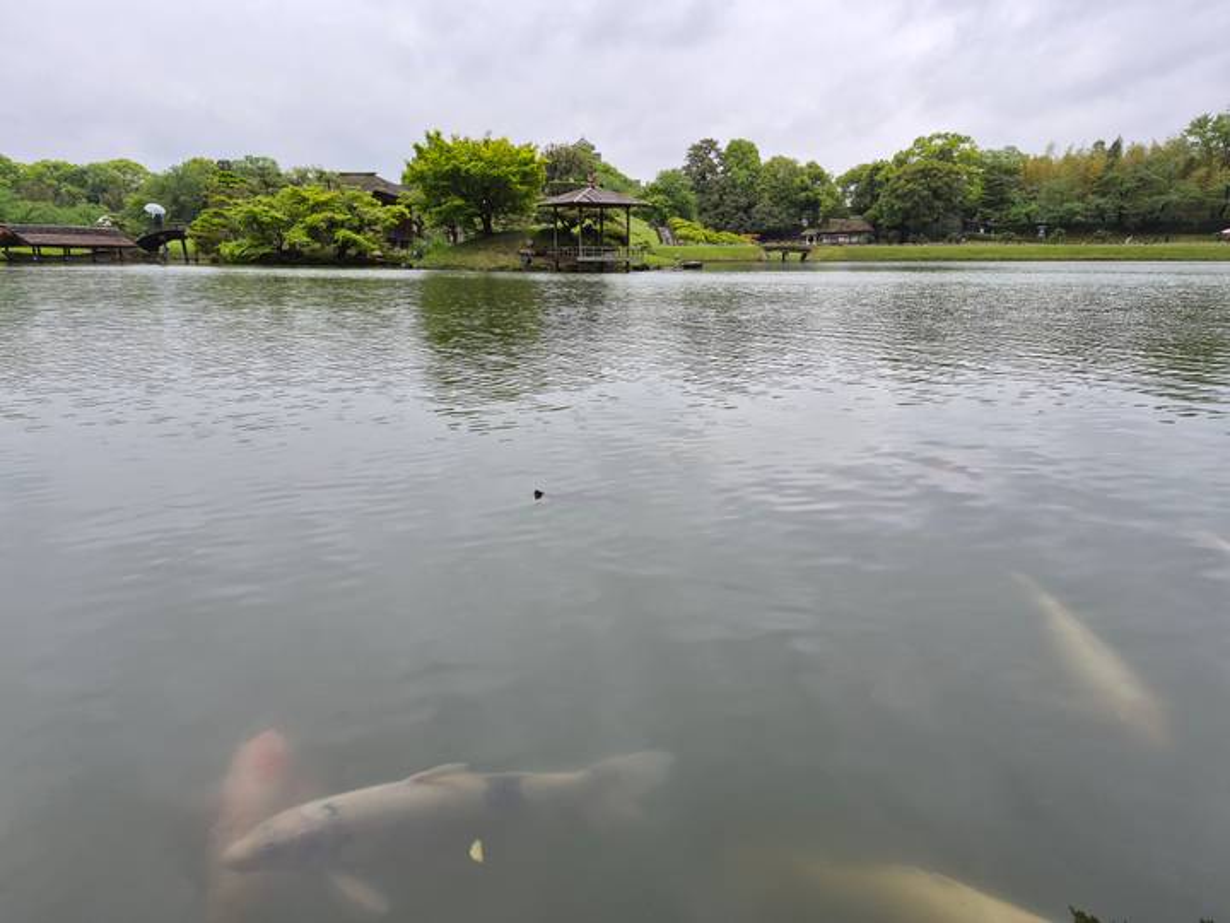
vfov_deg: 58.9
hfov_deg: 73.9
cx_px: 615
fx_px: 817
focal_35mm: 23
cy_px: 462
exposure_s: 1/872
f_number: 1.8
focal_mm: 5.4
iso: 80
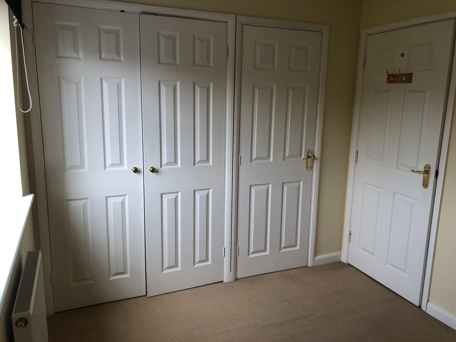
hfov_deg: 63.4
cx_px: 228
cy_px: 171
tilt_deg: -6.1
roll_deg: -0.9
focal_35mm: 28
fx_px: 369
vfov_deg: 49.7
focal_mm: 4
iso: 25
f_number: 1.8
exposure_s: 1/100
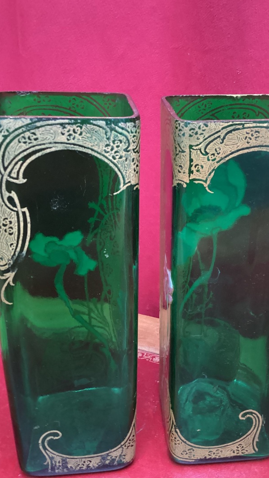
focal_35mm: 38
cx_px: 163
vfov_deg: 52.8
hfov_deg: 31.1
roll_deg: -2.2
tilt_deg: -23.8
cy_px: 235
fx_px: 482
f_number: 2.4
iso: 640
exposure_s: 1/30
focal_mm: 3.3
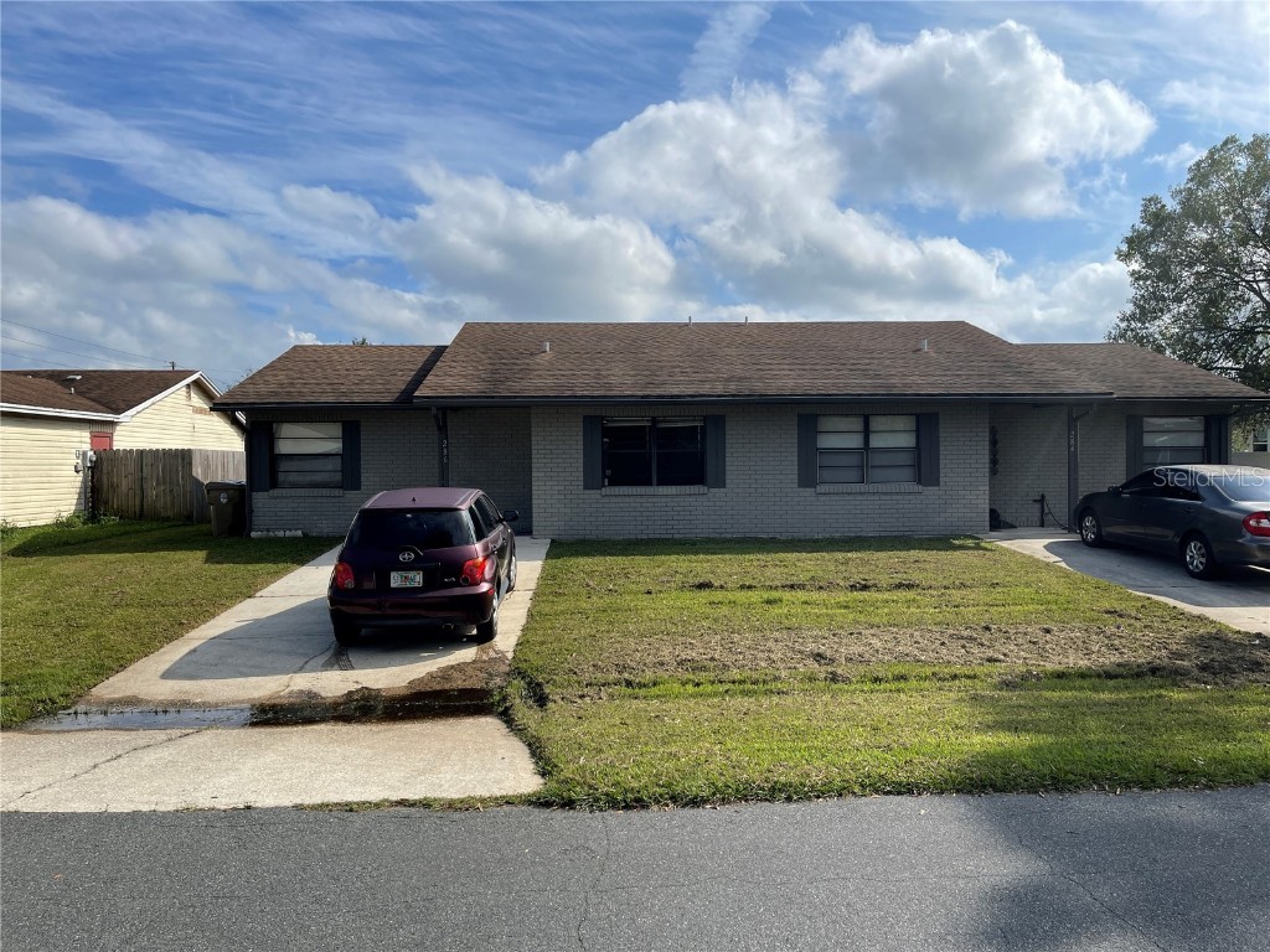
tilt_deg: -1.4
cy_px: 476
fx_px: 954
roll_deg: +0.3
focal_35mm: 26
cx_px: 635
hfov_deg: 67.3
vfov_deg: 53.1
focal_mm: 5.1
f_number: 1.6
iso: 32
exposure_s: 1/6250
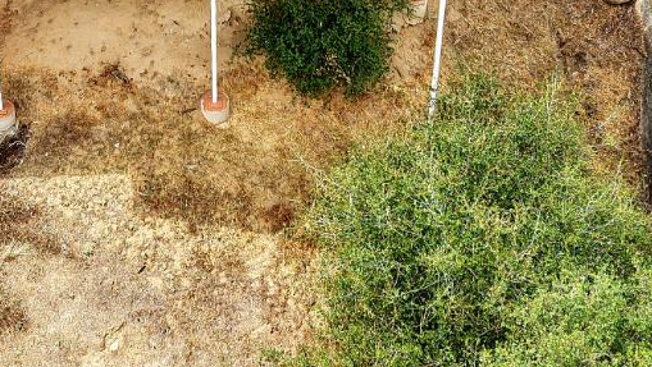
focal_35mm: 77
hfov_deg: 27.2
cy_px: -297
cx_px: 178
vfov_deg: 13.9
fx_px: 1332
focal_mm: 8.67
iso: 120
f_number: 1.8
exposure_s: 1/833
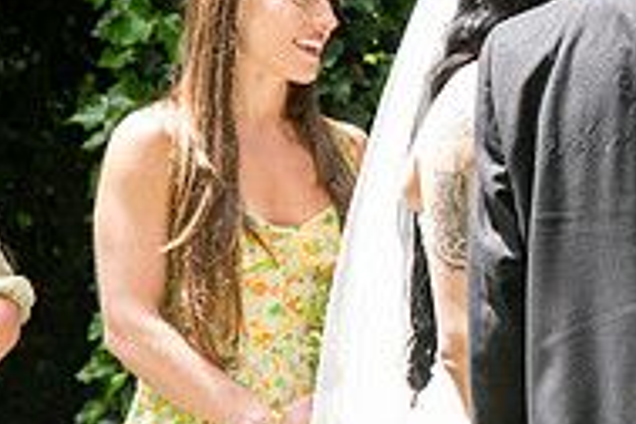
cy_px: 123
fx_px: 3798
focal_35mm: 215
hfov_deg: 9.4
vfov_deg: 6.4
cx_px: 791
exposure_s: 1/400
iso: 500
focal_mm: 70
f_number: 5
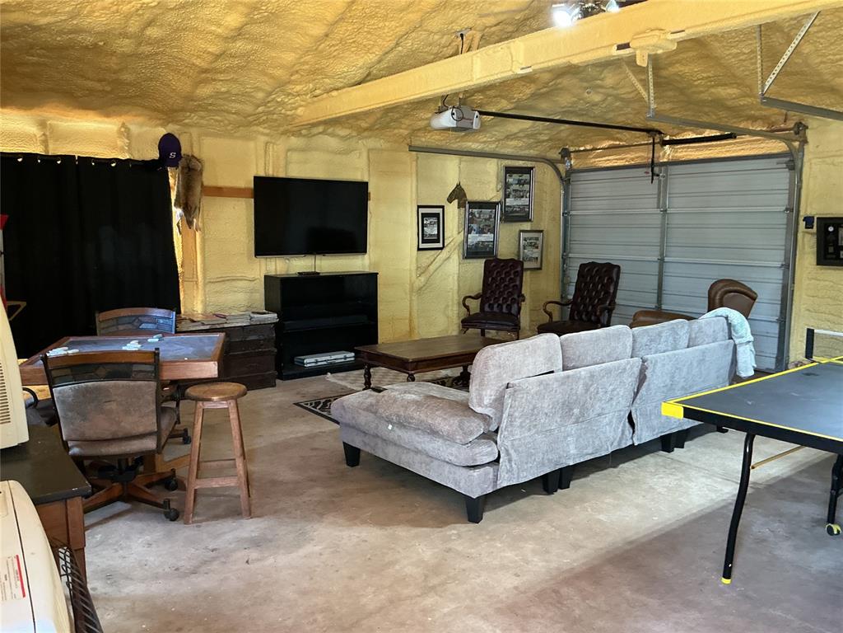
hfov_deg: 61.7
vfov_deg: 48.2
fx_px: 706
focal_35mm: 29
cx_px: 422
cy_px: 316
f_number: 1.8
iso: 160
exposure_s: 1/60
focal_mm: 3
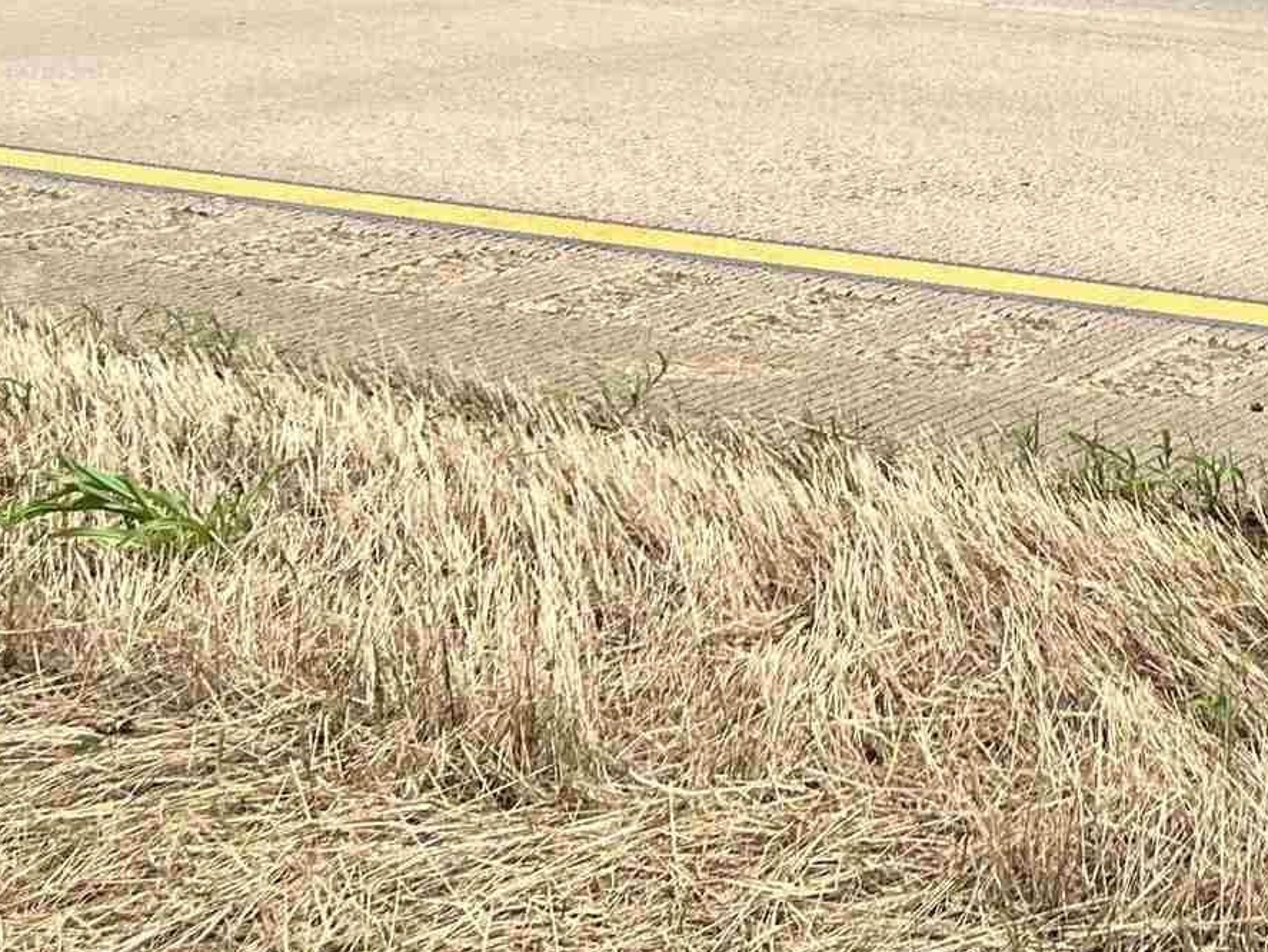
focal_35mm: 90
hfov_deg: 21.0
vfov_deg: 15.4
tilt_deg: -3.1
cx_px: 1264
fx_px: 3298
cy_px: -402
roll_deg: -1.1
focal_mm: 5.7
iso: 50
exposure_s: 1/4274
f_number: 1.5
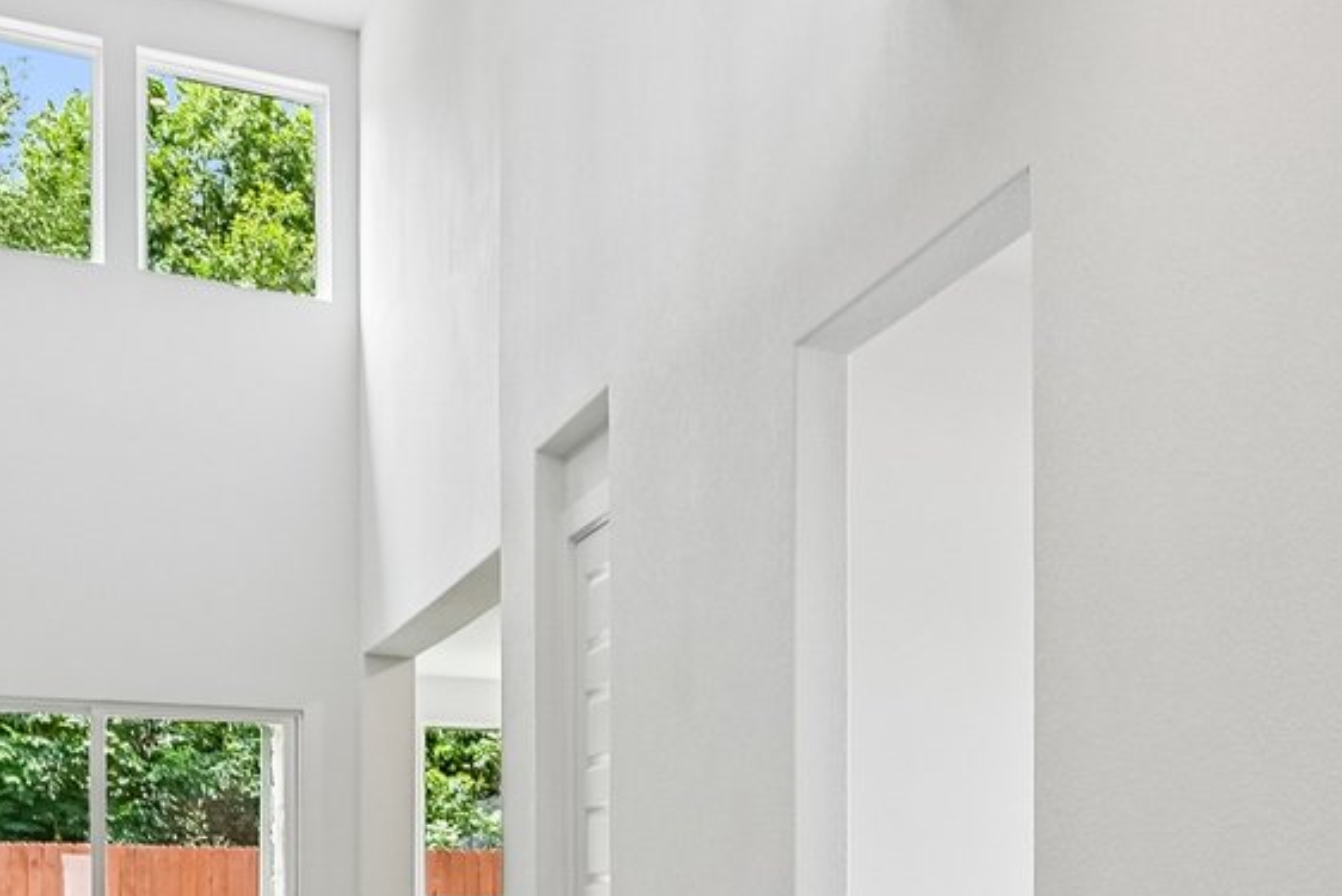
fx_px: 1902
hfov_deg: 32.9
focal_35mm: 51
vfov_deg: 25.0
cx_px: 1555
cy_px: 931
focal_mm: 14
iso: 400
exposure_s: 1/40
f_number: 8
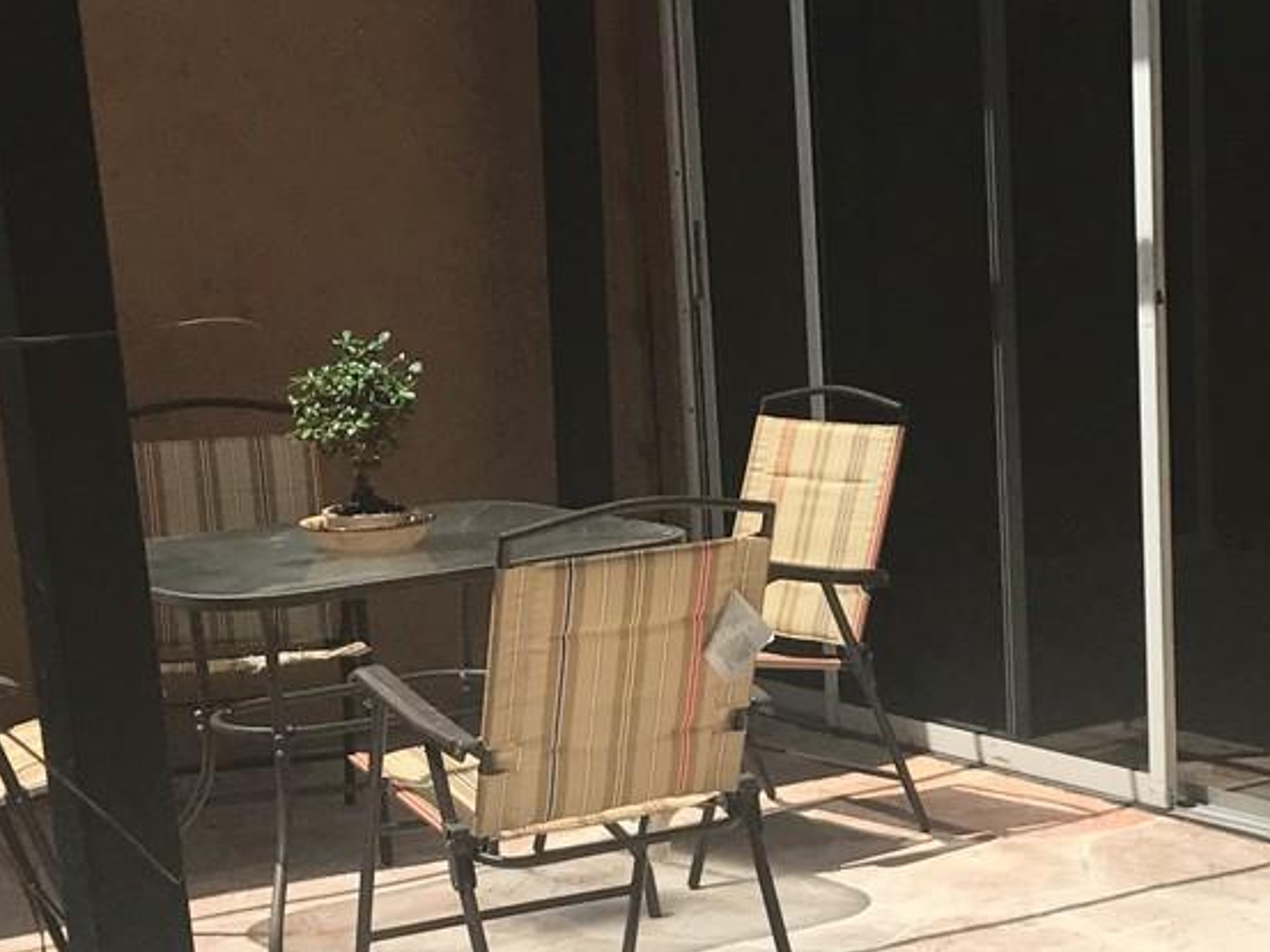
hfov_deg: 23.7
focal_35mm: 81
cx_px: 1043
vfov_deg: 18.1
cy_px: 679
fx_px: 2972
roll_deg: +1.1
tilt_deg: -10.3
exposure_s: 1/4566
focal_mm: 3.99
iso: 20
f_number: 1.8
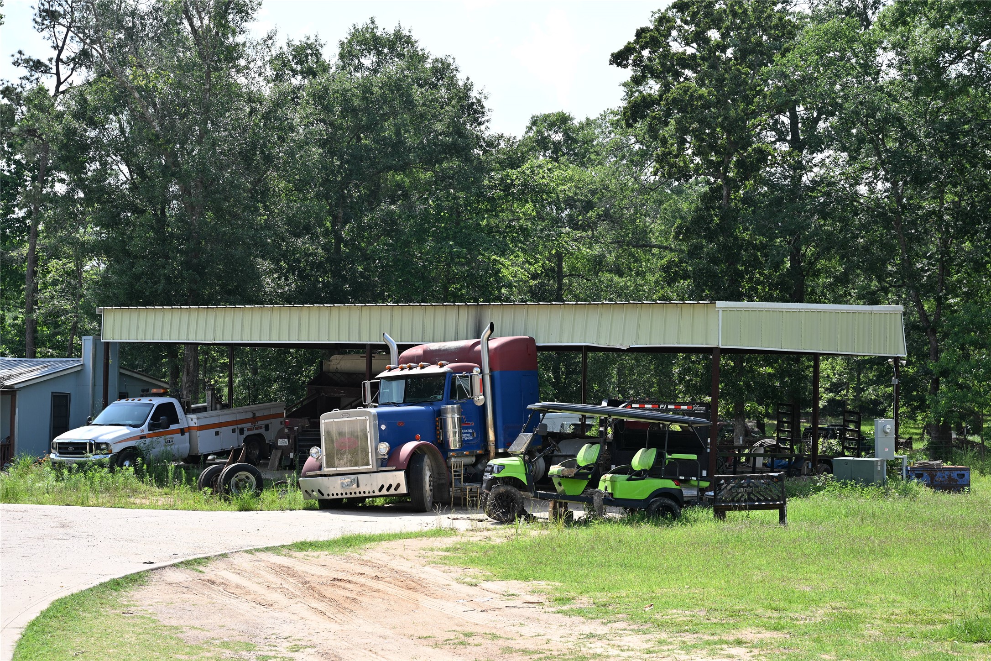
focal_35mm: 57
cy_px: 330
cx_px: 496
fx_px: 1569
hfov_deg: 35.1
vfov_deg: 23.8
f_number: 6.3
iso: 100
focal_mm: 57
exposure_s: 1/320
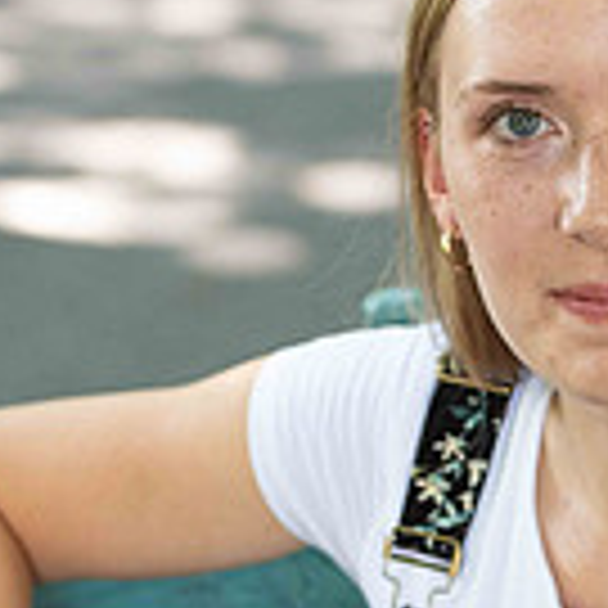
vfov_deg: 8.8
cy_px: 437
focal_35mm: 199
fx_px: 3954
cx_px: 540
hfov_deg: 8.8
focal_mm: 70
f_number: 3.5
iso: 640
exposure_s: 1/200
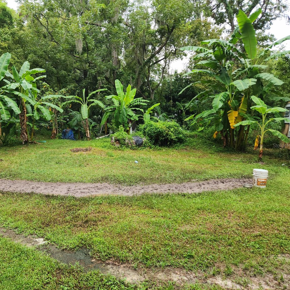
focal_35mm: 28
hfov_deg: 56.1
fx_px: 265
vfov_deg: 57.3
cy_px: 145
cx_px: 97
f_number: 1.8
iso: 20
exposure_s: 1/133
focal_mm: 5.4
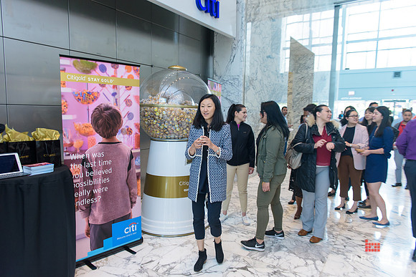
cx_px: 208
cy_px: 138
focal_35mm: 24
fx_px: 277
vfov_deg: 53.2
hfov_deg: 73.7
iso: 1000
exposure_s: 1/200
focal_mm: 24
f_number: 3.2
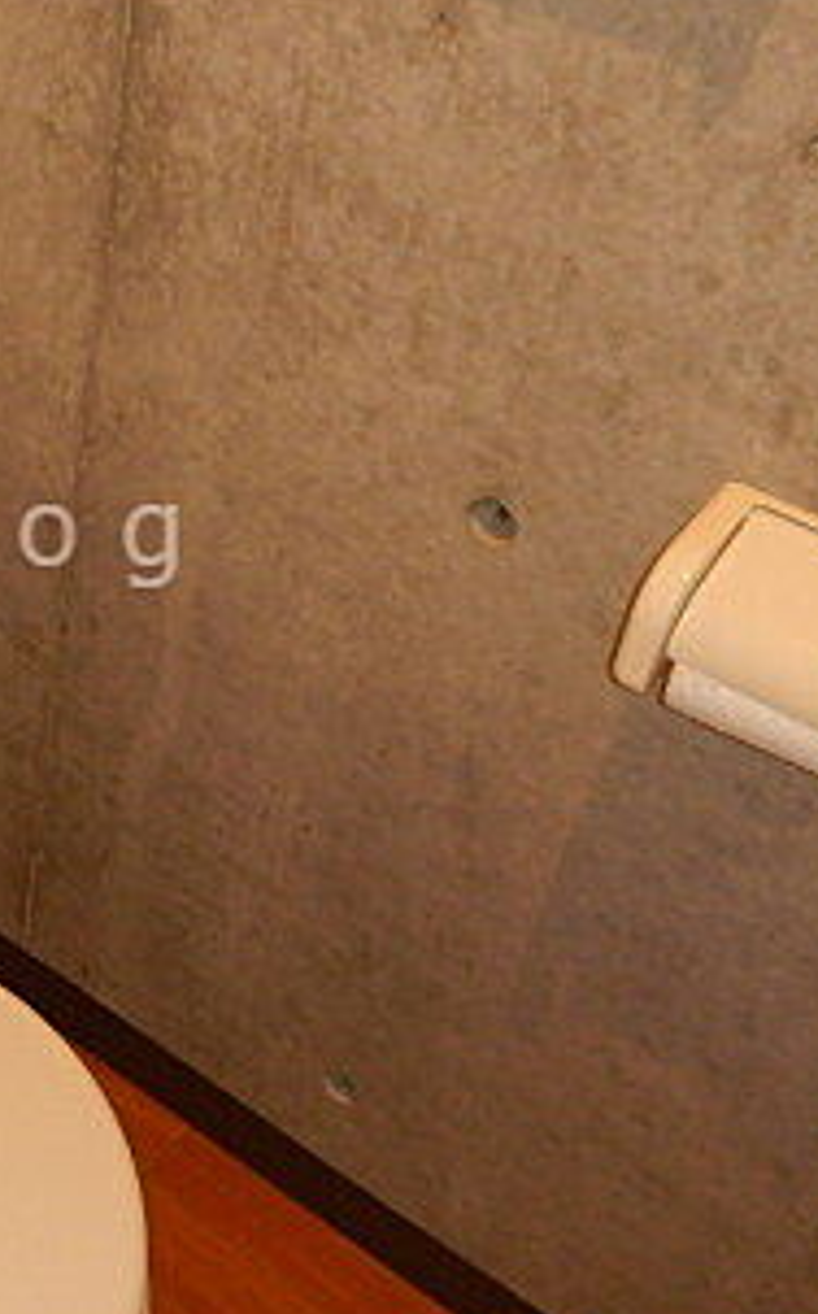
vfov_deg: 37.4
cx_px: -96
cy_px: 535
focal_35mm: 54
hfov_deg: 22.5
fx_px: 1932
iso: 200
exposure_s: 1/30
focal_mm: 4.3
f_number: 2.8
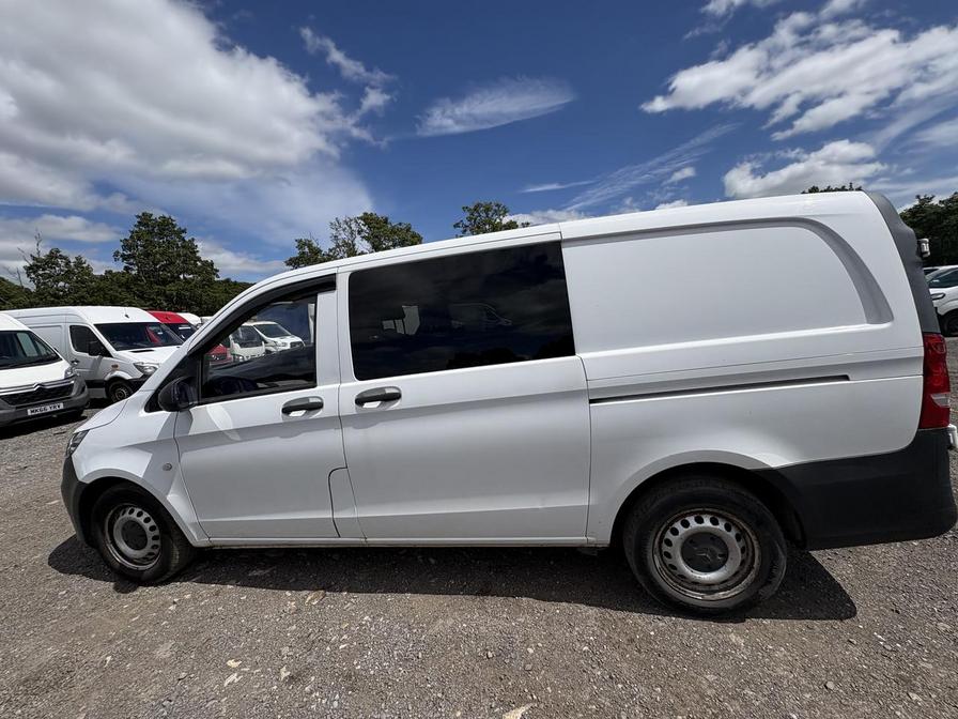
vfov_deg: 85.7
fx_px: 387
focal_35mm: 14
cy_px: 360
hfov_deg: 102.1
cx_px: 479
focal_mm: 2.22
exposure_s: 1/4630
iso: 50
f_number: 2.2
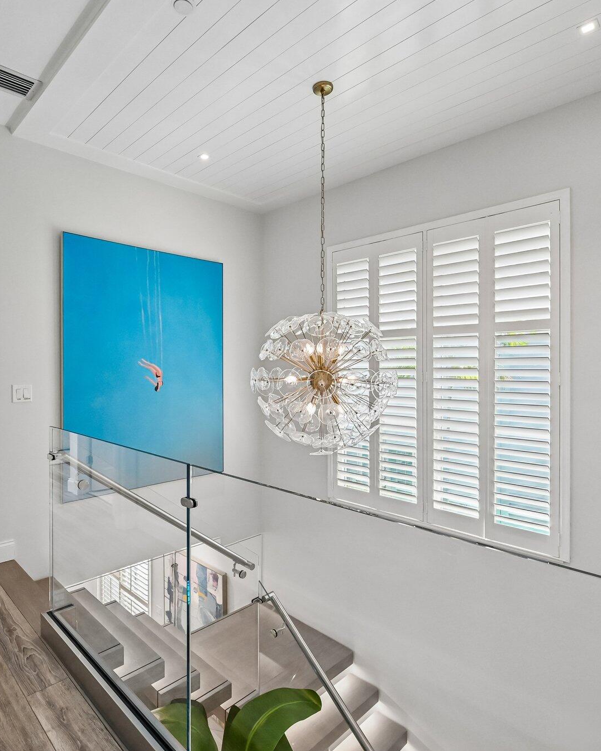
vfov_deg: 80.4
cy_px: 371
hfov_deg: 67.7
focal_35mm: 20
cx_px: 254
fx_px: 445
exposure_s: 1/320
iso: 2500
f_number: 8
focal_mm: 14
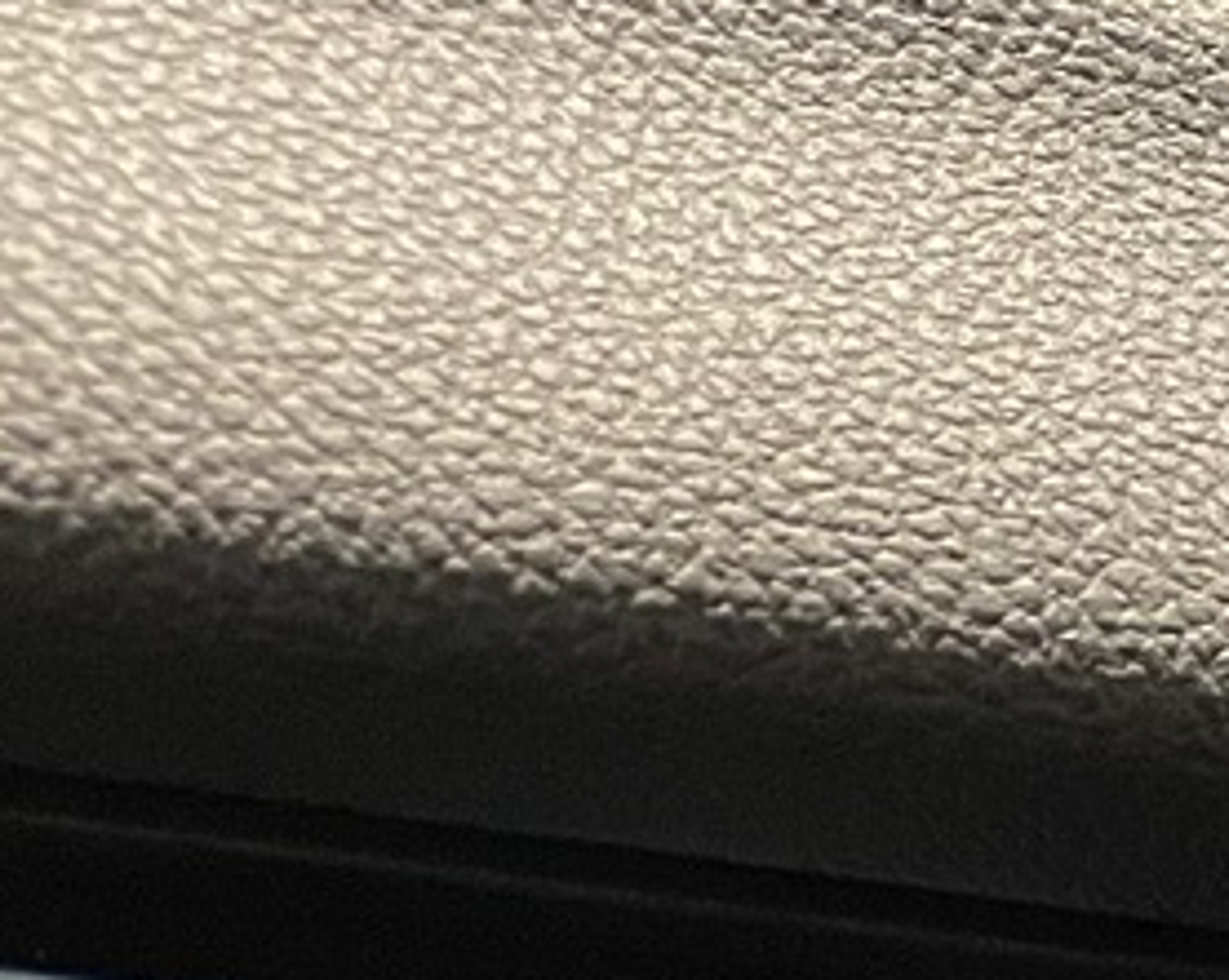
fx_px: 4796
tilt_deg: -20.6
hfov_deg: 13.5
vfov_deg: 10.2
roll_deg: -11.0
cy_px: 2341
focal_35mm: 132
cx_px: 2028
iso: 500
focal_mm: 4.2
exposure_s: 1/40
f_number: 1.6
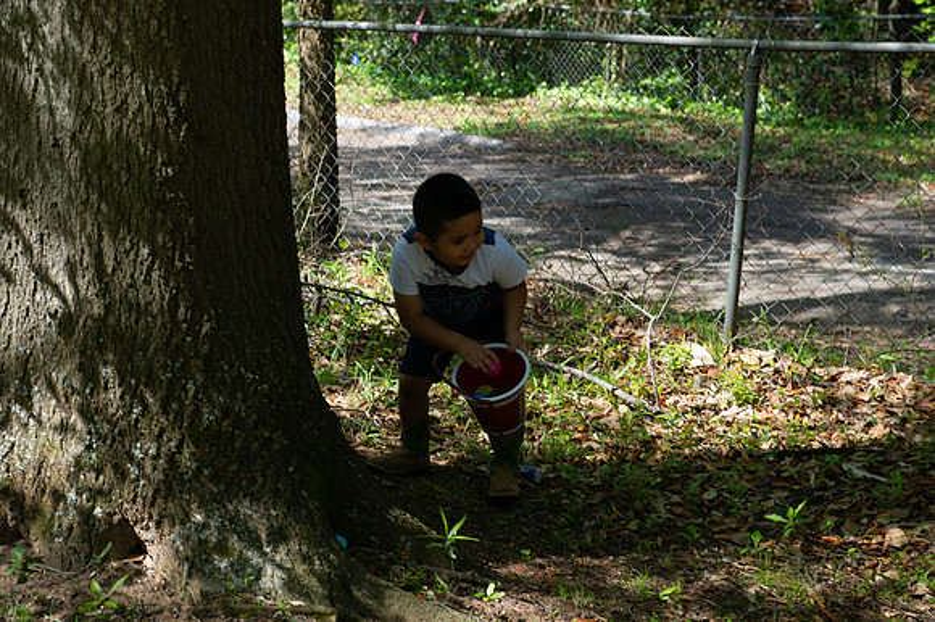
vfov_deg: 19.4
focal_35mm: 70
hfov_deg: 28.9
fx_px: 1817
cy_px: 311
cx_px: 468
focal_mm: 70
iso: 200
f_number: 7.1
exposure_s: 1/200
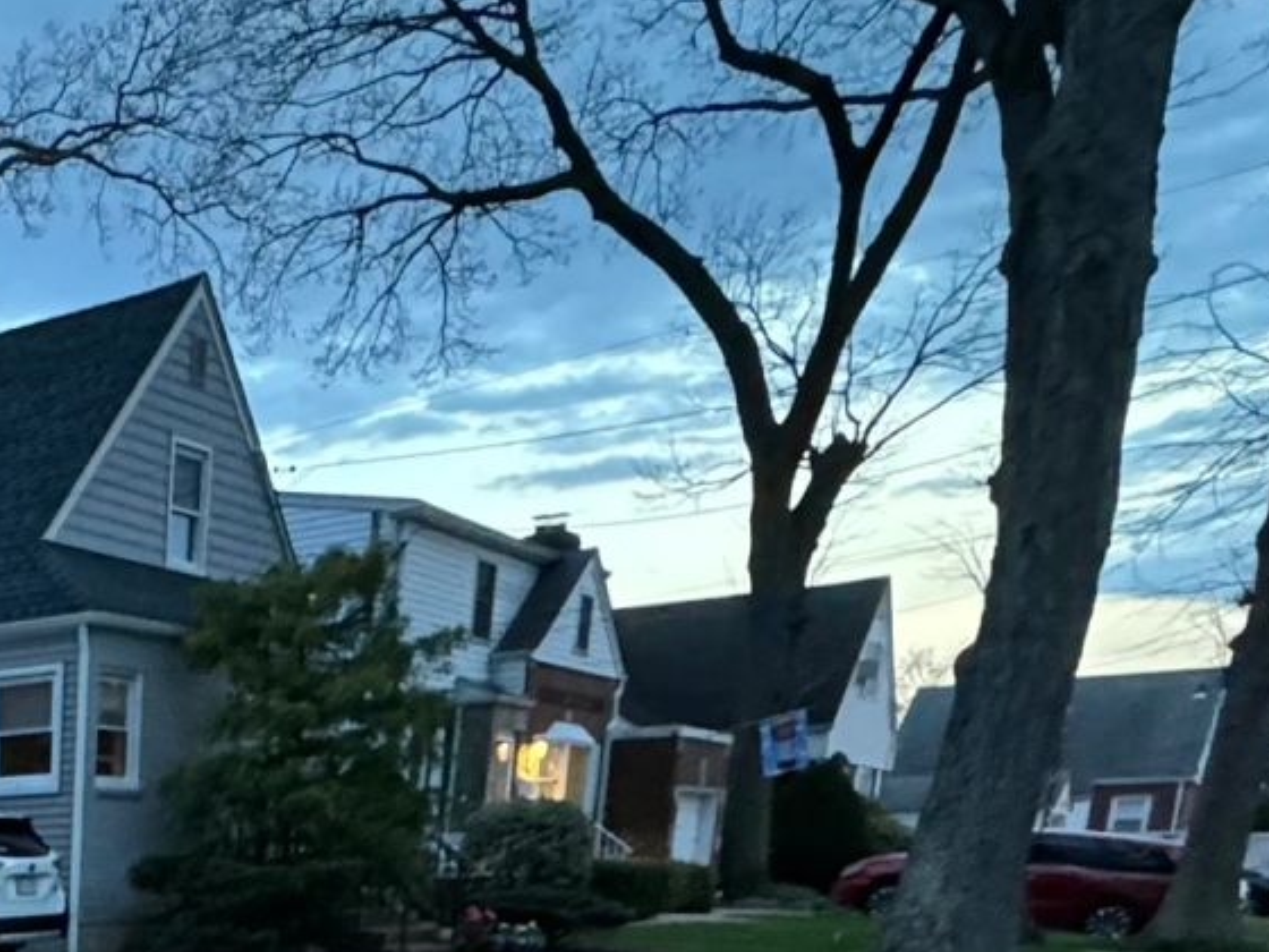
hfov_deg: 31.9
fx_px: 1760
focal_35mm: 48
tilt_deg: -15.5
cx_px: -310
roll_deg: +1.4
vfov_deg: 24.9
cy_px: 1335
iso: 800
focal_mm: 2.22
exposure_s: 1/60
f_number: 2.2
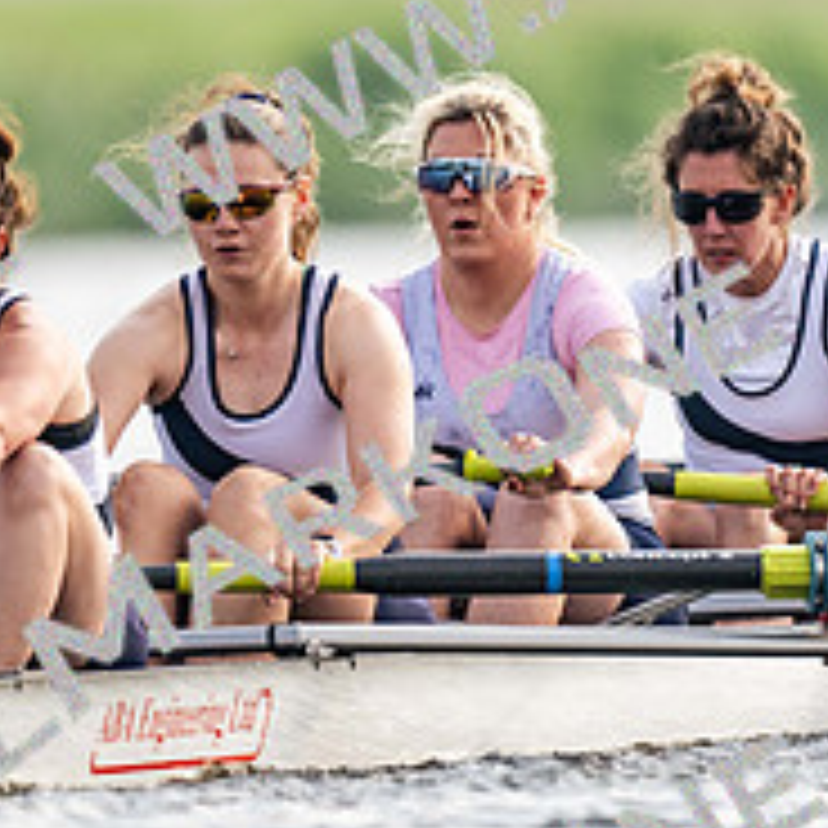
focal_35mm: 1609
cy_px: 250
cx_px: 652
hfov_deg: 1.1
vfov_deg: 1.1
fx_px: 43543
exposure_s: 1/2500
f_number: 4
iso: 450
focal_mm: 600
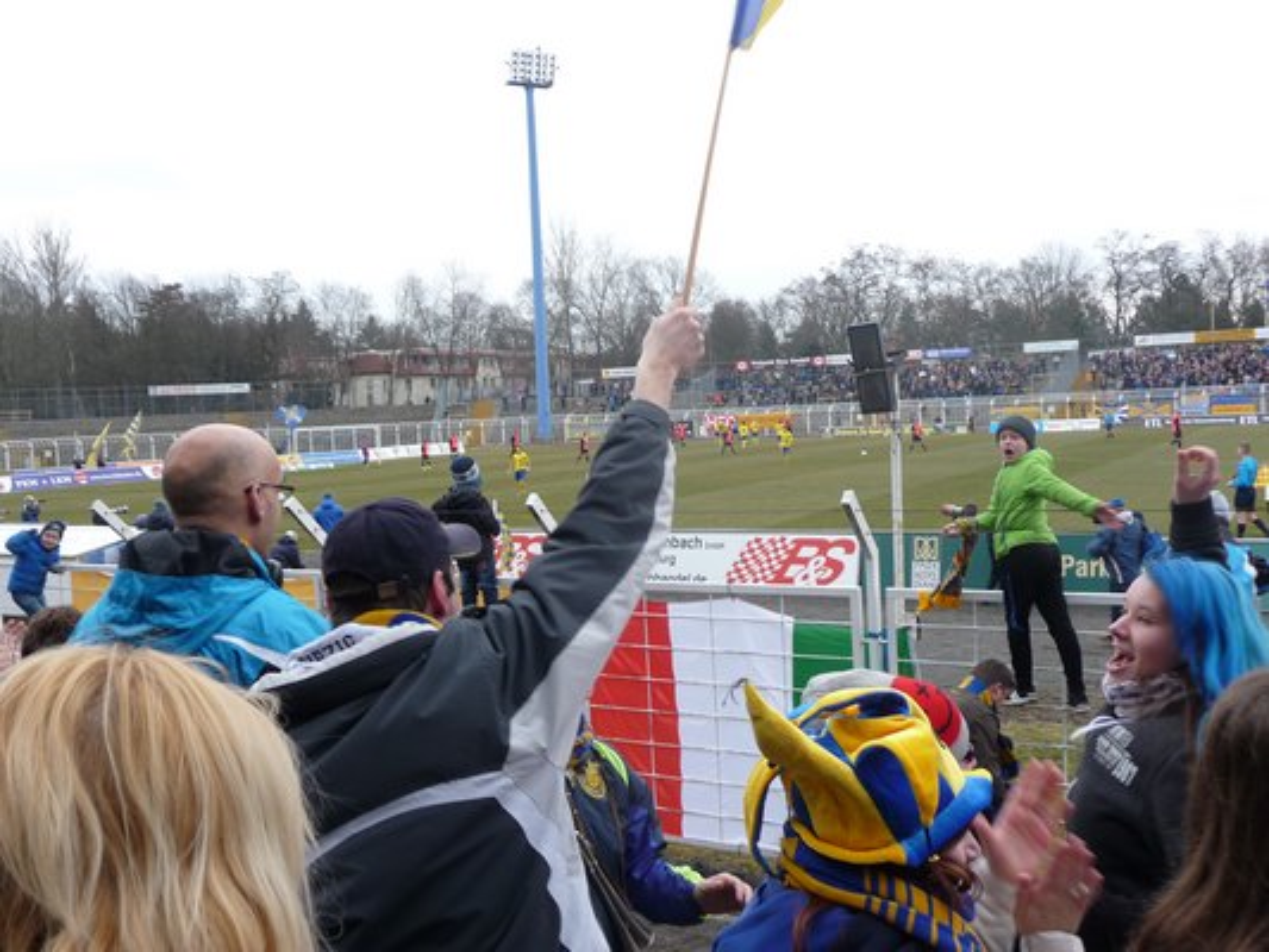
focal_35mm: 36
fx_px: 1320
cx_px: 634
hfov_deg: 51.3
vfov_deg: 39.7
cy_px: 476
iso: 100
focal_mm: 6
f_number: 3.7
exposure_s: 1/80
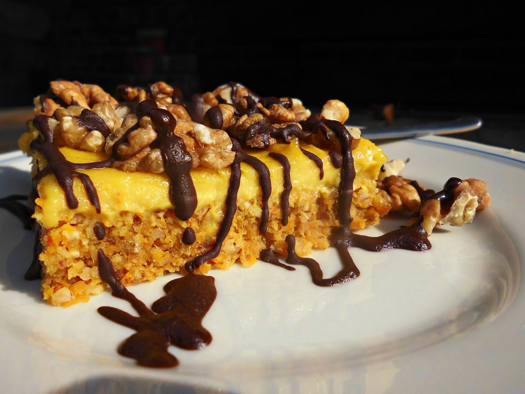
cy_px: 197
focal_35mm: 26
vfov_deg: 53.1
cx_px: 262
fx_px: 394
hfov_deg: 67.3
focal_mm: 4.6
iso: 64
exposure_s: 1/160
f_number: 8
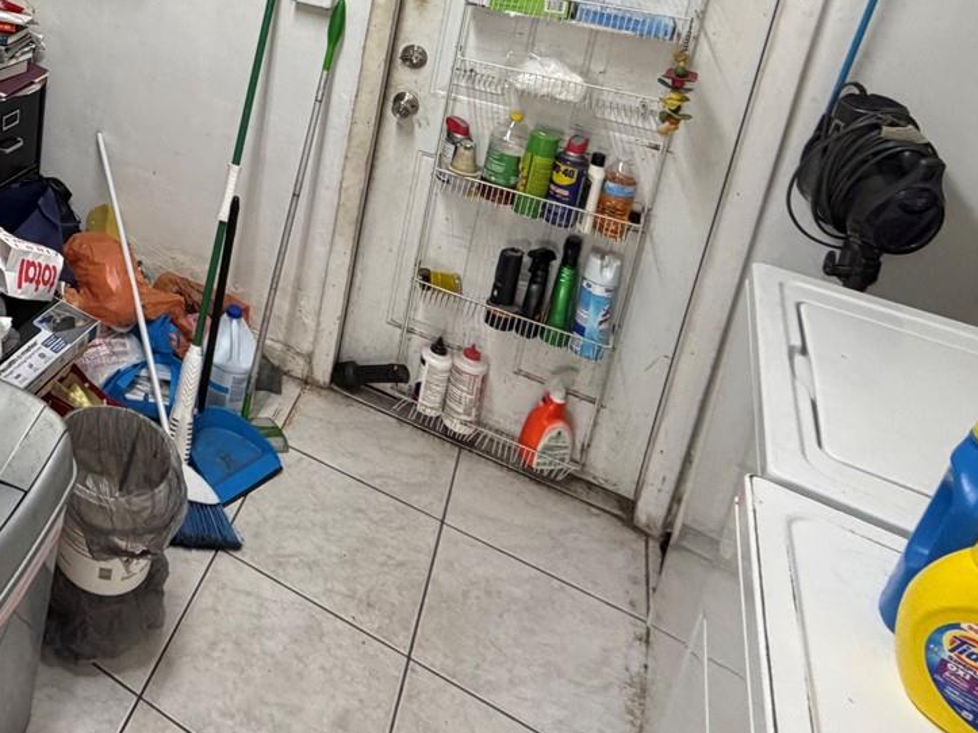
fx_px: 876
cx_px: 8
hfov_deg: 48.5
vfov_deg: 39.2
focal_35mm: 31
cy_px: -26
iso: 250
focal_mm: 2.22
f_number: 2.2
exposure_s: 1/60
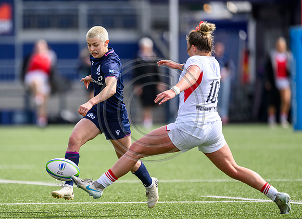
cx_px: 111
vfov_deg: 2.1
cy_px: 94
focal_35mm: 692
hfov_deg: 2.9
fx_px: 5973
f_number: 4
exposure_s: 1/2500
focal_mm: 560
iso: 500
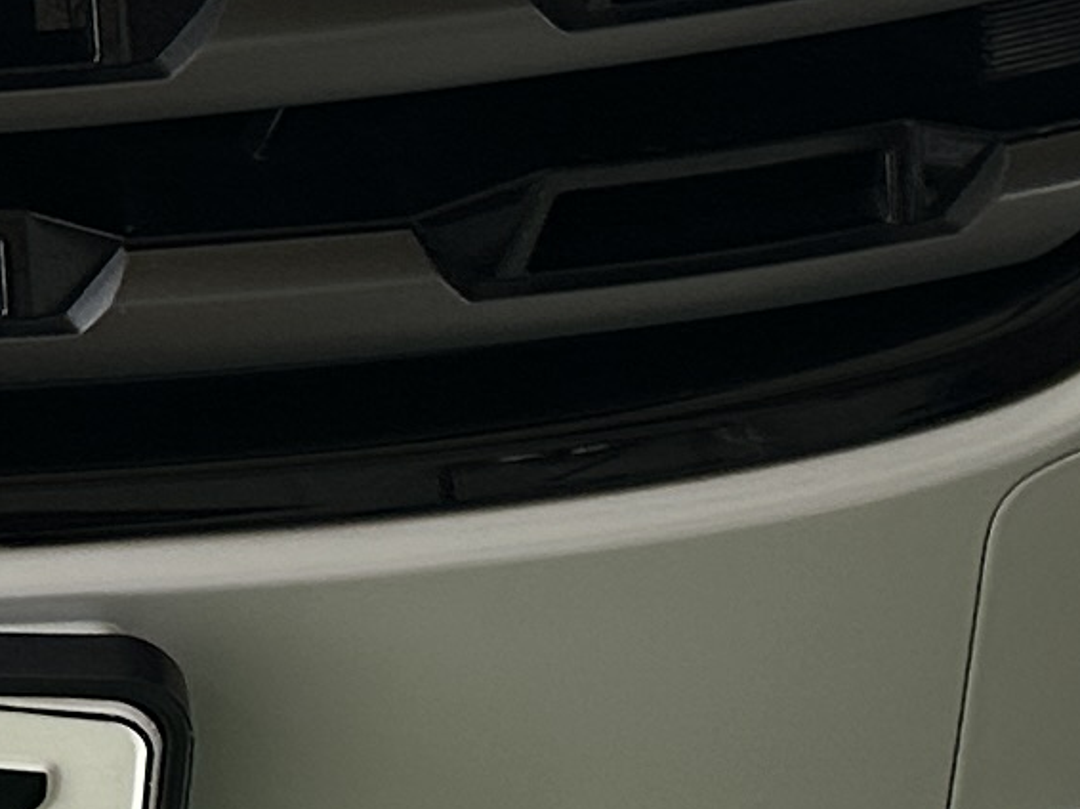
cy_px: -1103
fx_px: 5333
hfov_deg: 10.8
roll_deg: -0.3
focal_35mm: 171
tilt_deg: -18.0
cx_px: -937
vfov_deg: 8.0
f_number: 1.78
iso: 80
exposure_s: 1/663
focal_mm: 6.86
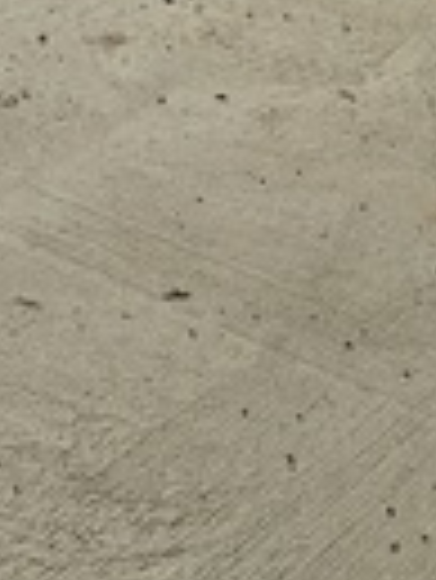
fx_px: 1794
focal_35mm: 107
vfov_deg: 15.4
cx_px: -31
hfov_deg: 13.6
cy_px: -517
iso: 25
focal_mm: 5.4
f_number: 1.8
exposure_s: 1/5000
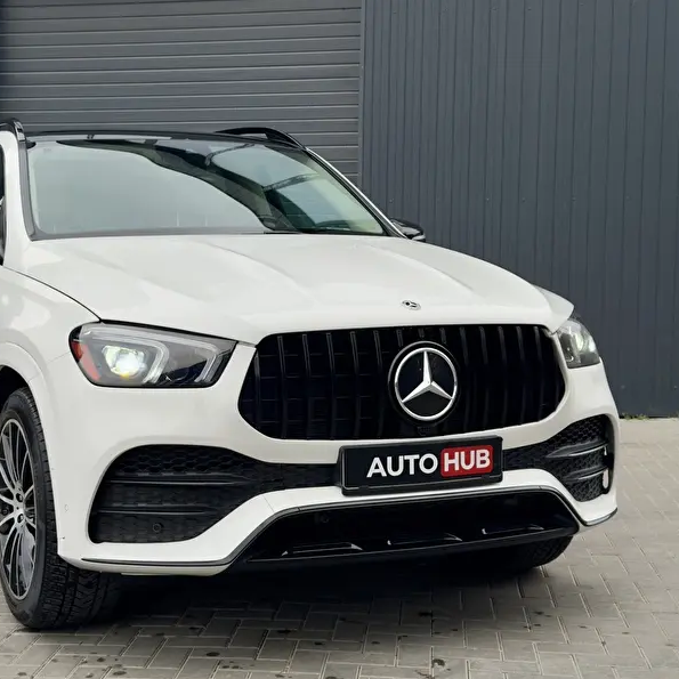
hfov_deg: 29.9
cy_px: 340
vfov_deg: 30.0
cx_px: 239
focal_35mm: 57
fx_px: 1265
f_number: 1.78
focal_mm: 6.76
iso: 64
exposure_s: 1/1055
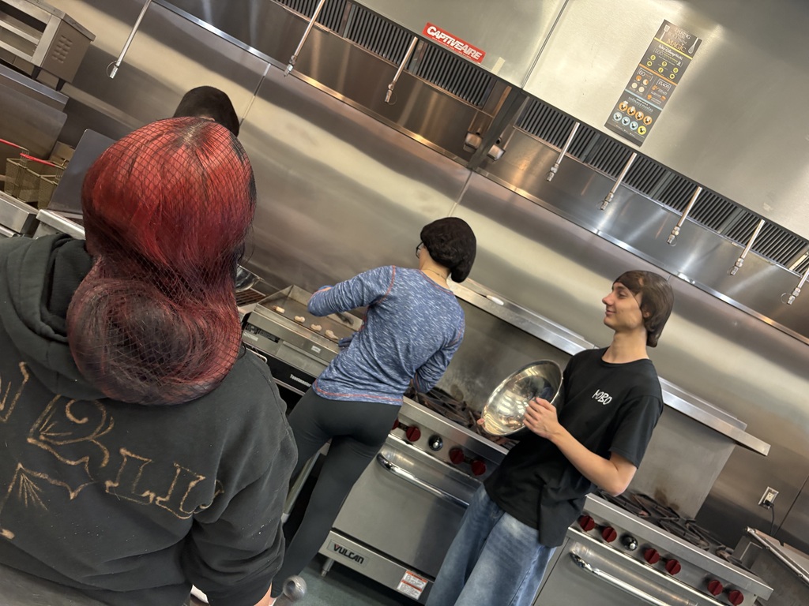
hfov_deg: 67.3
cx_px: 404
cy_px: 303
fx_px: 608
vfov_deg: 53.1
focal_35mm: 26
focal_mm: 5.96
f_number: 1.6
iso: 250
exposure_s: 1/60
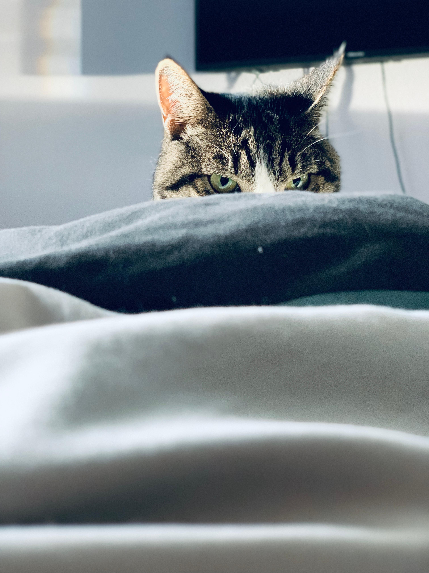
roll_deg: -0.3
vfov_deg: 36.8
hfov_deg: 28.0
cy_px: 286
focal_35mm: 52
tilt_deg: +3.1
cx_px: 214
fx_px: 859
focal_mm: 6
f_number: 2.4
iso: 400
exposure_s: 1/48
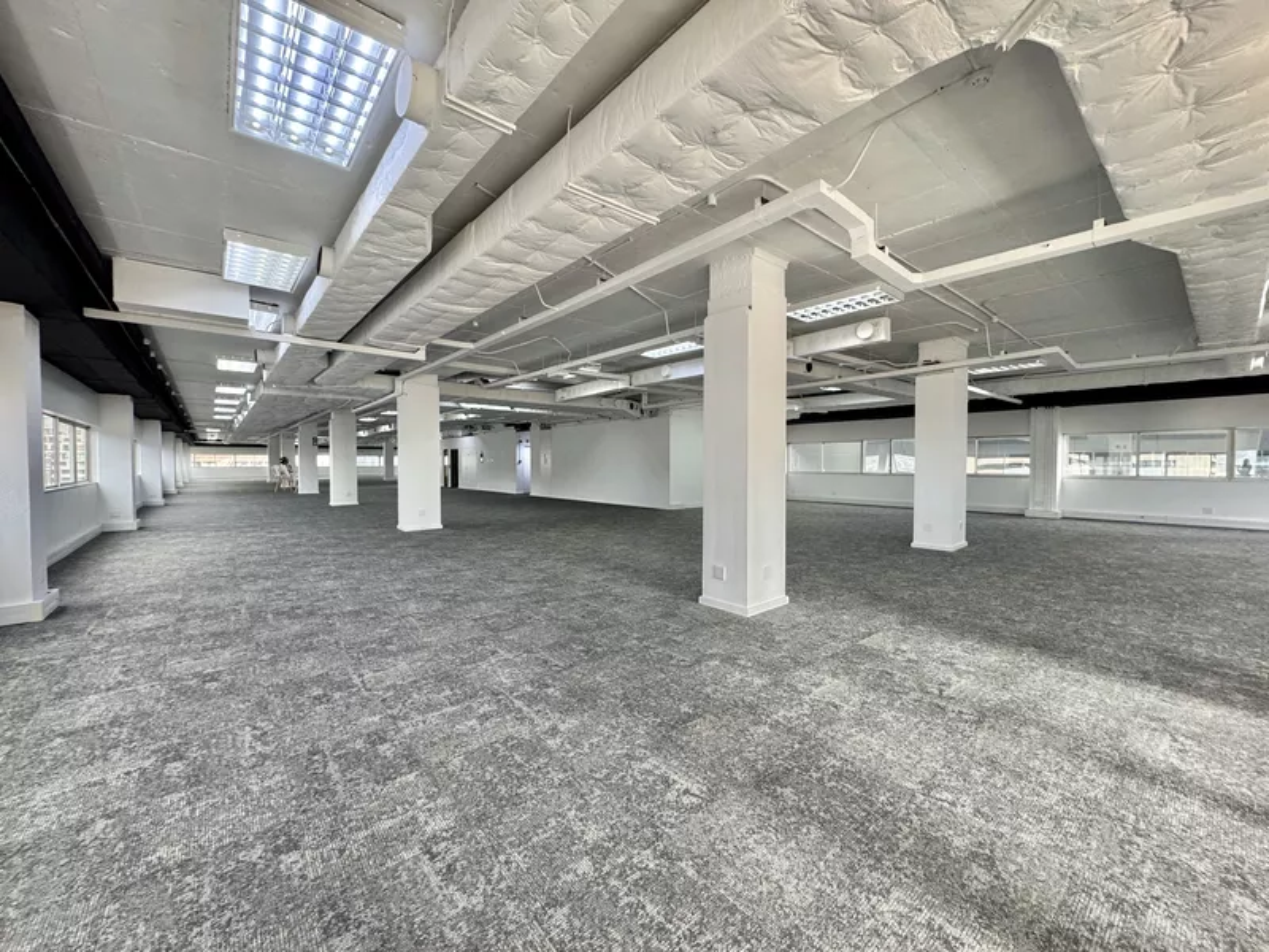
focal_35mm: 14
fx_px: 513
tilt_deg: -1.9
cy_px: 476
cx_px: 634
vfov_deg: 85.7
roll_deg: +0.1
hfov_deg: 102.1
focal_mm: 2.22
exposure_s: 1/50
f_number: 2.2
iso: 160
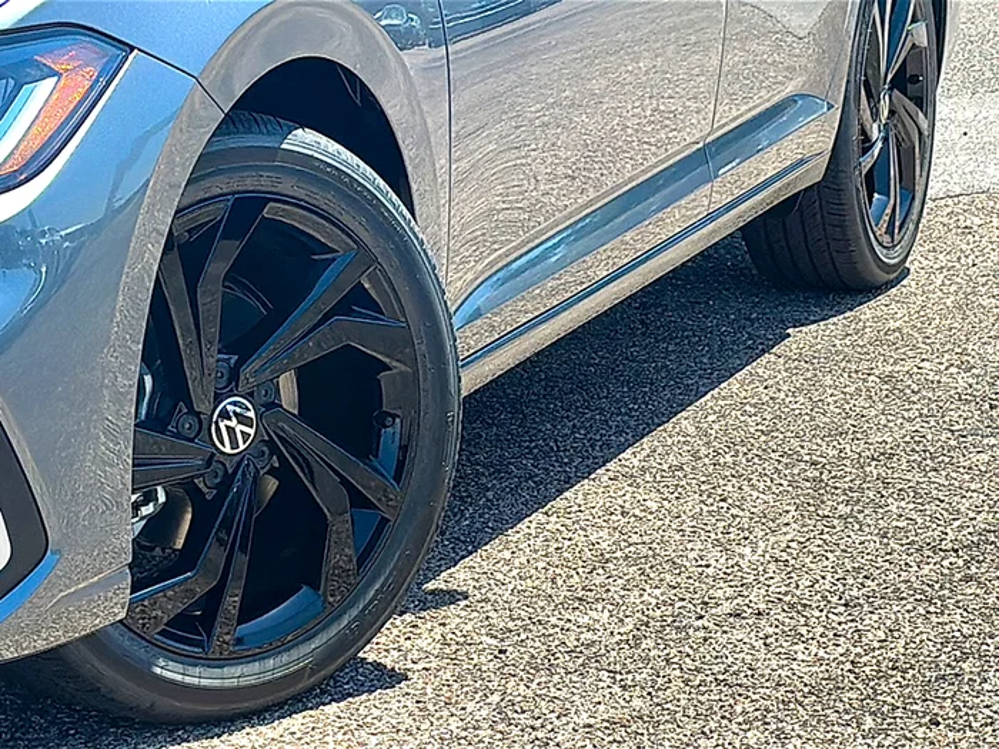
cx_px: 500
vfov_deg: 14.8
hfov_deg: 19.6
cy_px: 374
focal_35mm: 100
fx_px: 2886
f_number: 1.78
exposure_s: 1/3279
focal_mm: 6.86
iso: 80
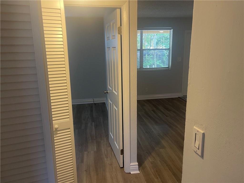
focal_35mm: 26
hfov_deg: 67.3
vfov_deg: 53.1
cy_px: 92
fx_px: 183
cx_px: 122
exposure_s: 1/60
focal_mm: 5.1
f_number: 1.6
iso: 125
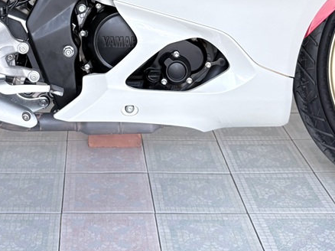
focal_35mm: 76
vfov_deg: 18.2
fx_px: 735
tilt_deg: -6.5
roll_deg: +0.9
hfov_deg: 25.4
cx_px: 88
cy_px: -68
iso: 80
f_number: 1.6
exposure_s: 1/122
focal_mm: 5.96
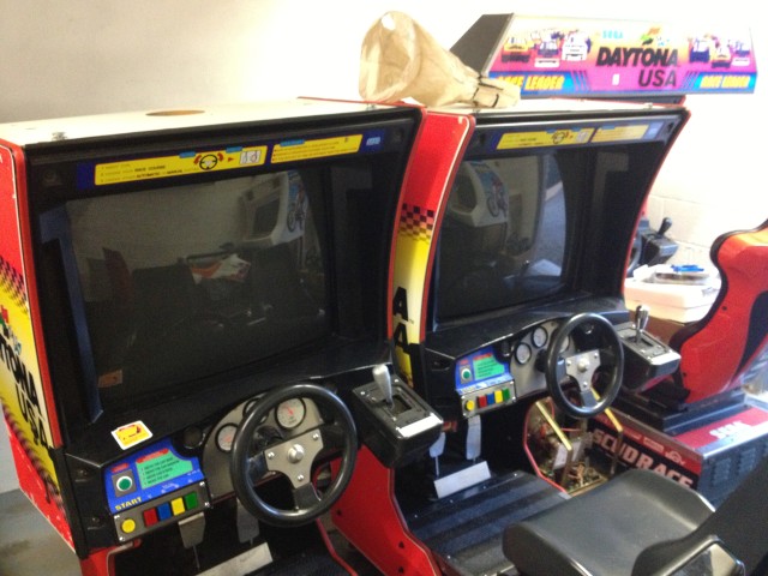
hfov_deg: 52.6
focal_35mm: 35
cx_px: 384
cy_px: 288
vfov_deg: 40.7
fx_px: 777
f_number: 2.4
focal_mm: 4.28
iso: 400
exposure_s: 1/20
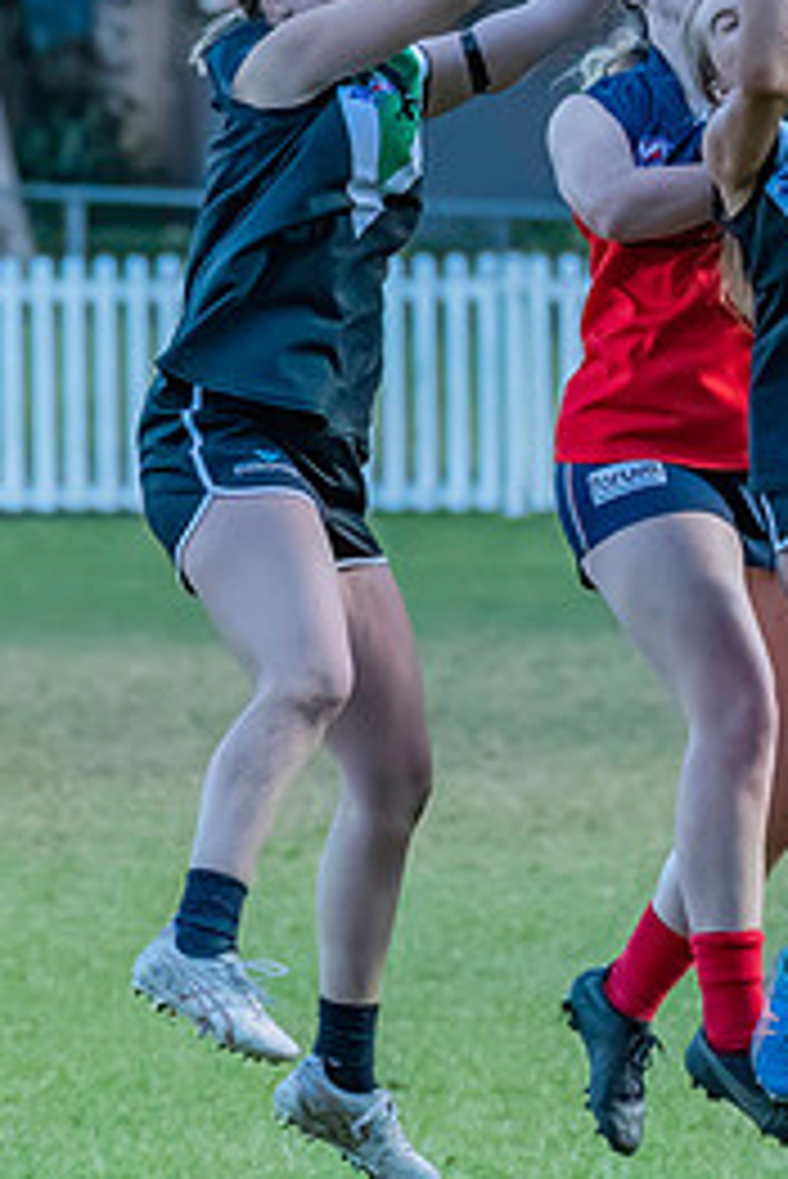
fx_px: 25050
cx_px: 359
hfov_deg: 1.8
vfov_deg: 2.7
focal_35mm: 764
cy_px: 519
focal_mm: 190
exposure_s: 1/1600
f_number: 5
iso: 4500
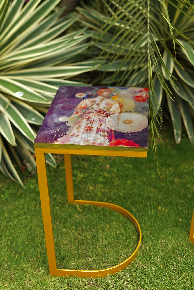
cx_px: 97
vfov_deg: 38.2
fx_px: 420
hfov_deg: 26.0
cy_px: 145
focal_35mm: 52
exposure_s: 1/160
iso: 160
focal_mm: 35
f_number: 2
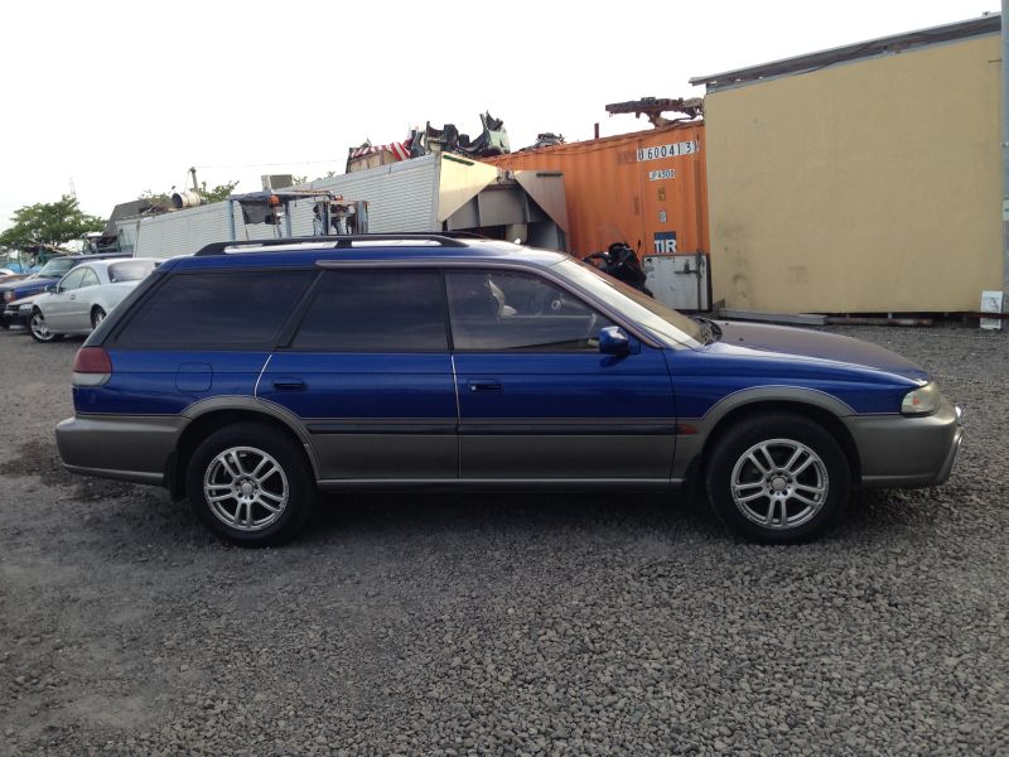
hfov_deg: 55.4
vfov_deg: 42.9
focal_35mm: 33
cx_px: 504
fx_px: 962
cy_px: 378
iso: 50
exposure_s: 1/285
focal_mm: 4.12
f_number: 2.4
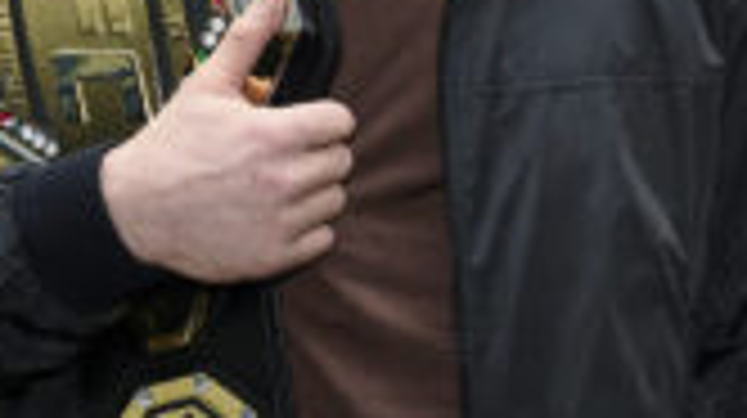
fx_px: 4037
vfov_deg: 5.9
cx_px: 900
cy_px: 229
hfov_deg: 10.4
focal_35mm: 204
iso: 640
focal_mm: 43
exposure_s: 1/250
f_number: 4.5
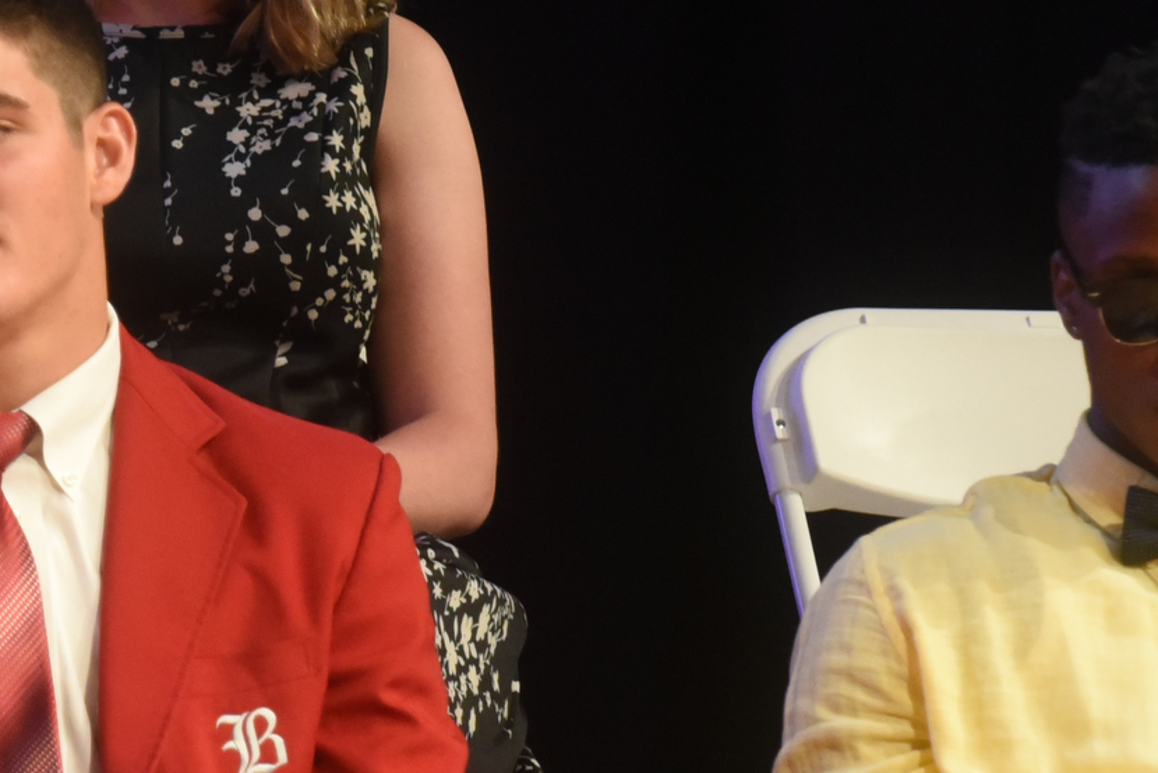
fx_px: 18598
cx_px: -28
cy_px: 336
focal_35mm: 578
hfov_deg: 3.6
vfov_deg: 2.4
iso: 4000
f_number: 4.8
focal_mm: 200
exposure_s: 1/200
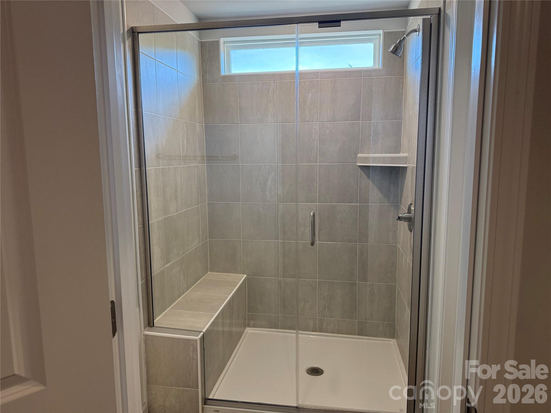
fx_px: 382
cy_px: 206
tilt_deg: -7.4
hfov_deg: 71.6
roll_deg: -0.2
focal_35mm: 24
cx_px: 276
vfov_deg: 56.8
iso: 200
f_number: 1.78
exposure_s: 1/145
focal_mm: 6.76
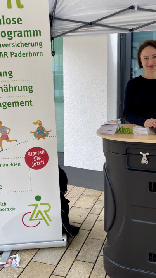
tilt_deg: -5.3
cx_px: 71
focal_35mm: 39
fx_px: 287
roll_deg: +0.7
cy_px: 110
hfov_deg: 30.4
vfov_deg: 51.2
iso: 32
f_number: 1.6
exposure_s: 1/642
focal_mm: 5.1
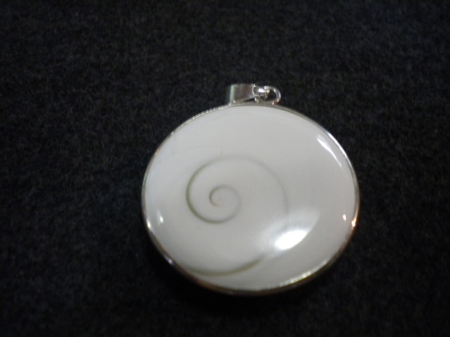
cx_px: 225
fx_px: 533
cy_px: 168
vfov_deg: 35.1
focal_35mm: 41
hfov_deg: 45.8
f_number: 3.5
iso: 400
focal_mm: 7.4
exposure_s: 1/18.4
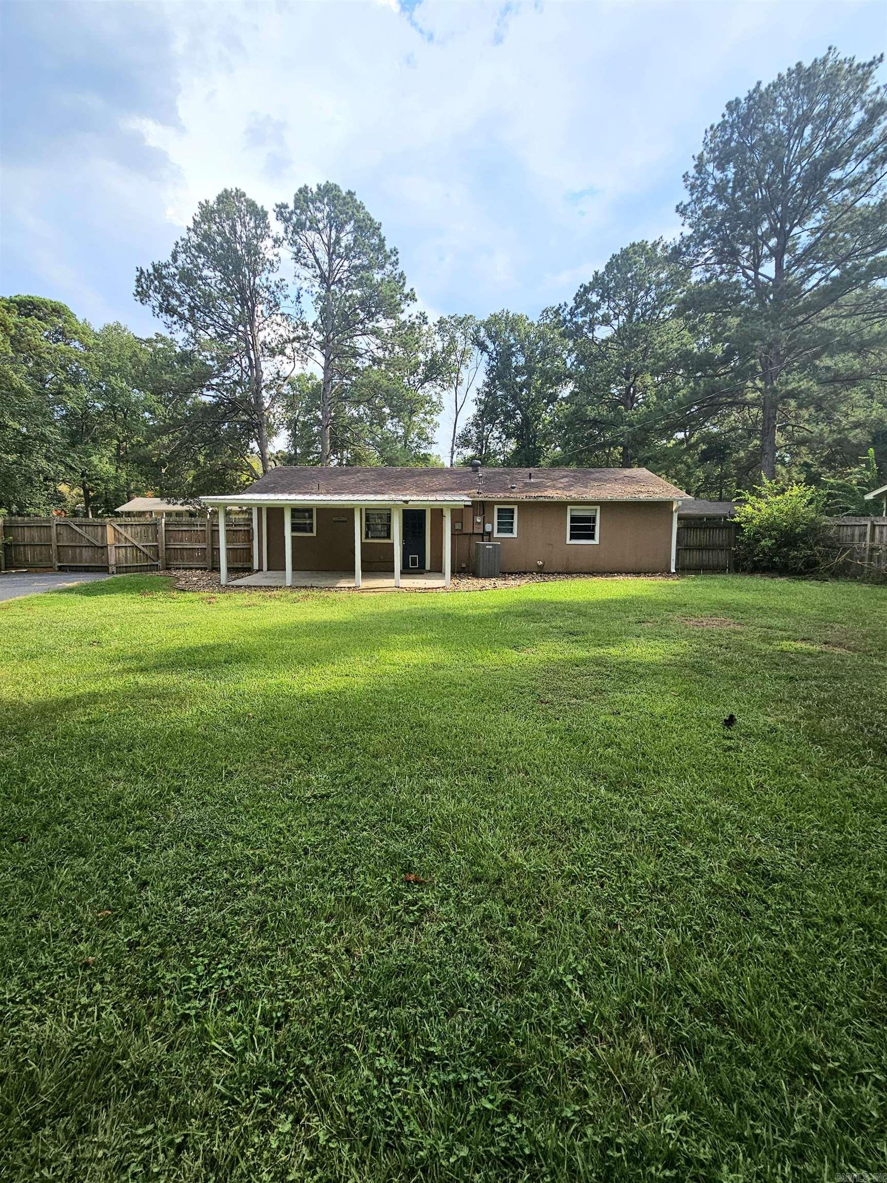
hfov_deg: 89.9
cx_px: 444
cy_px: 592
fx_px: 444
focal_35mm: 13
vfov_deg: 106.2
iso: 50
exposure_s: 1/1111
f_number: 2.2
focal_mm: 2.2
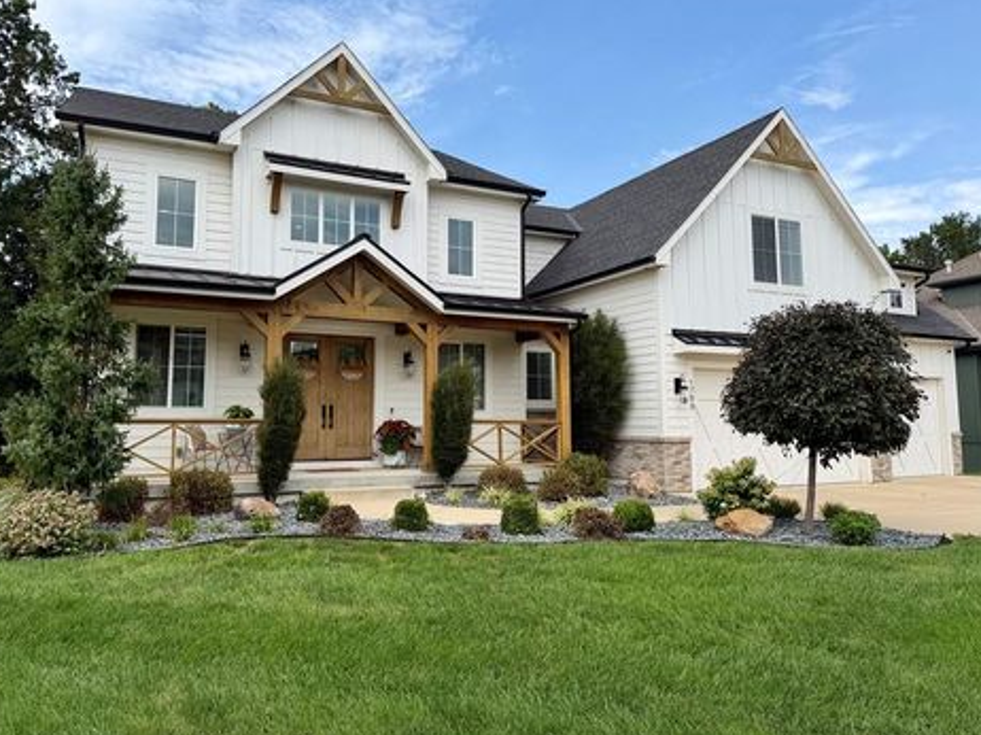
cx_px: 465
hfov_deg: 67.3
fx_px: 736
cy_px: 347
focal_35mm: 26
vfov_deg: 53.0
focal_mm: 6.76
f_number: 1.78
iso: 80
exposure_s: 1/3759
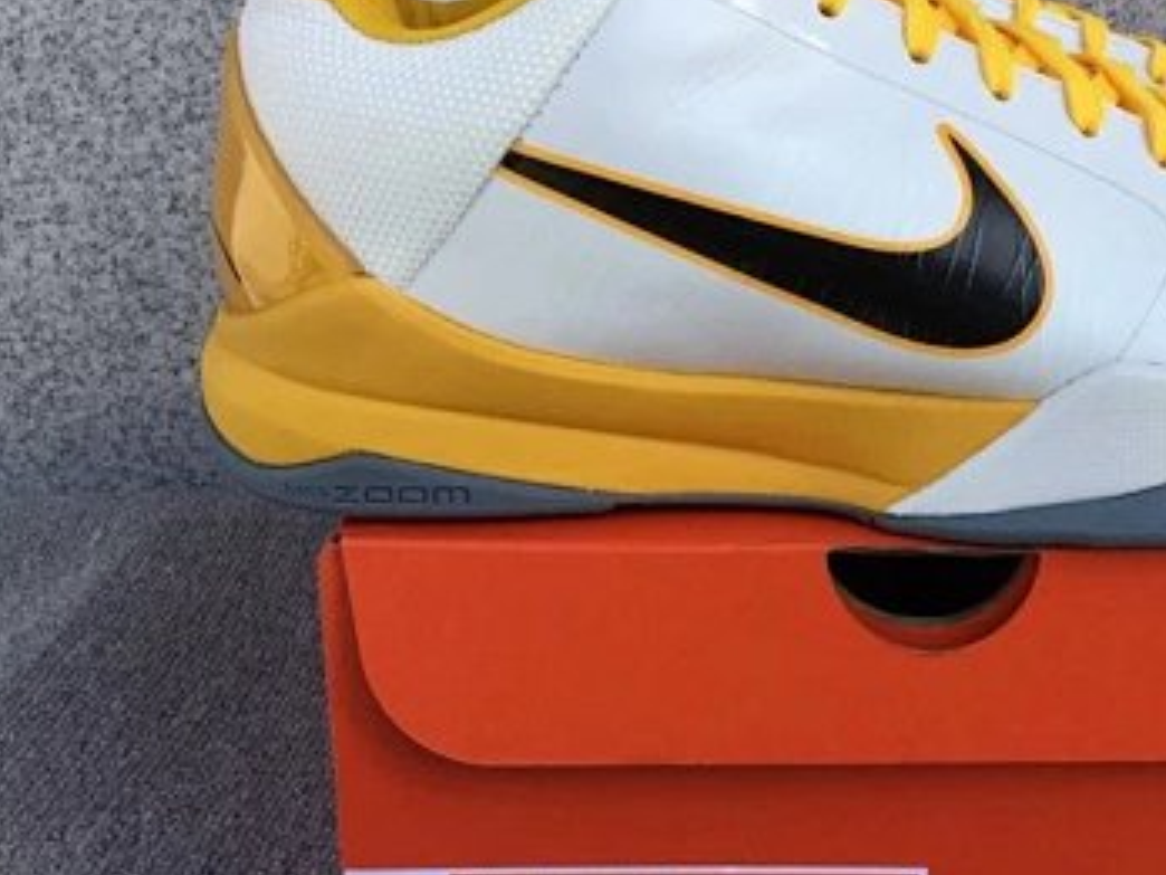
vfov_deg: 25.6
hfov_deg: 33.0
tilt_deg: -17.7
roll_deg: -0.7
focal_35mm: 57
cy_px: 375
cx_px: 901
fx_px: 1920
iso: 25
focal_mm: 3.3
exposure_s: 1/684
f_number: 2.4
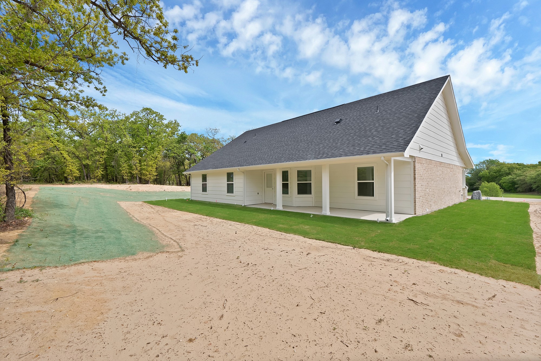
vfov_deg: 77.4
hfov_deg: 100.4
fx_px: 225
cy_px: 180
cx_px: 270
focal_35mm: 15
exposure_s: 1/400
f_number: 9
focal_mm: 15
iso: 640
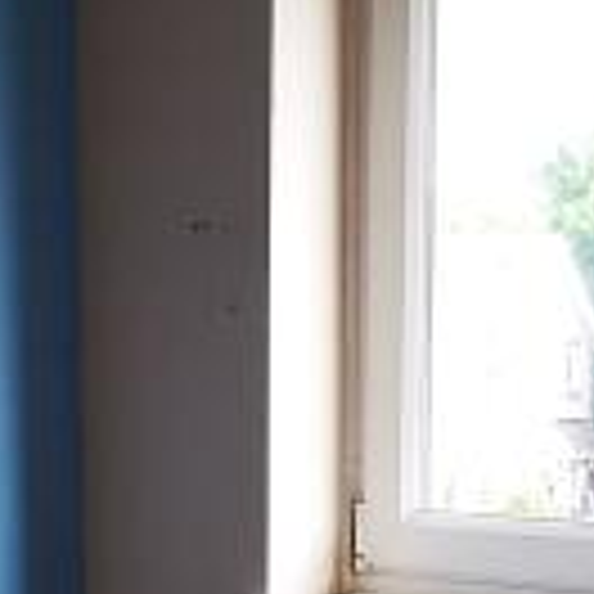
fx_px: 2136
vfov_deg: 15.0
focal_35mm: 110
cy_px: 810
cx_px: 522
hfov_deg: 15.7
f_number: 2.2
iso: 160
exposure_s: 1/100
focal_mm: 2.35
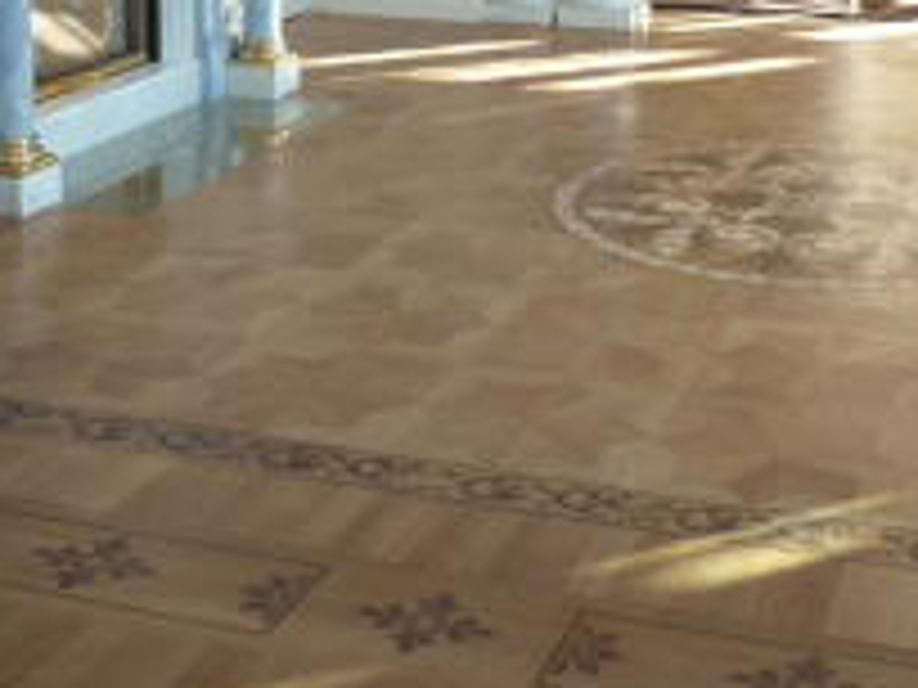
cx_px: 533
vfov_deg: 20.7
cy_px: -99
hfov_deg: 28.9
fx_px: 1777
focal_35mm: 67
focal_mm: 4.1
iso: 80
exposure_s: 1/40
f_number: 3.3
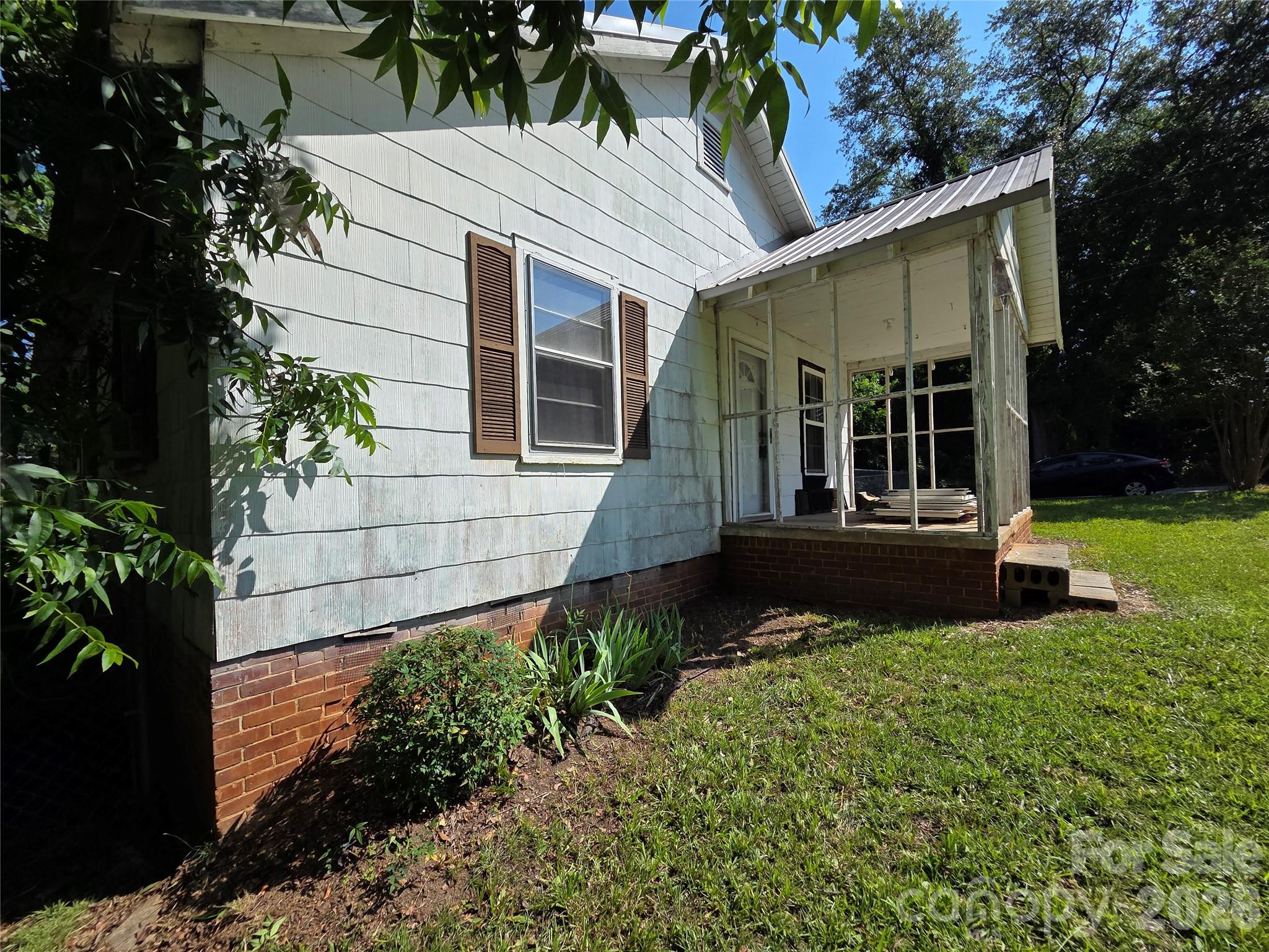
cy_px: 476
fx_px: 477
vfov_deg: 89.9
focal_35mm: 13
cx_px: 634
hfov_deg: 106.2
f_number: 2.2
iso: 50
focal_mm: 2.2
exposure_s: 1/1879
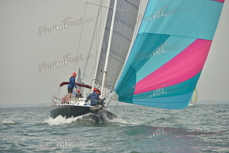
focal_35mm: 200
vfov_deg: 6.9
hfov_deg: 10.3
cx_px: 114
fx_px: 1272
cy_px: 76
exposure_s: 1/1250
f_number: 8
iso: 280
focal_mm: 200
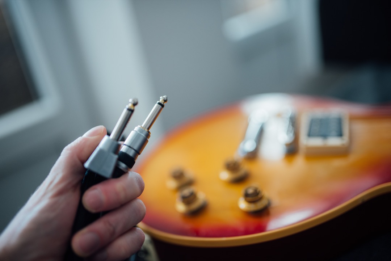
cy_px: 130
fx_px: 380
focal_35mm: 35
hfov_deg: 54.4
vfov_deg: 37.9
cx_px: 196
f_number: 1.4
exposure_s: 1/200
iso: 400
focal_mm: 35
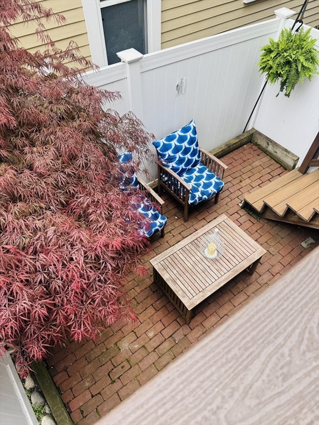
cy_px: 212
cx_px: 160
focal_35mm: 24
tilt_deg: -52.2
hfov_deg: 56.8
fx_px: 295
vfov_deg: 71.6
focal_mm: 6.76
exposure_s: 1/633
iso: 80
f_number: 1.78
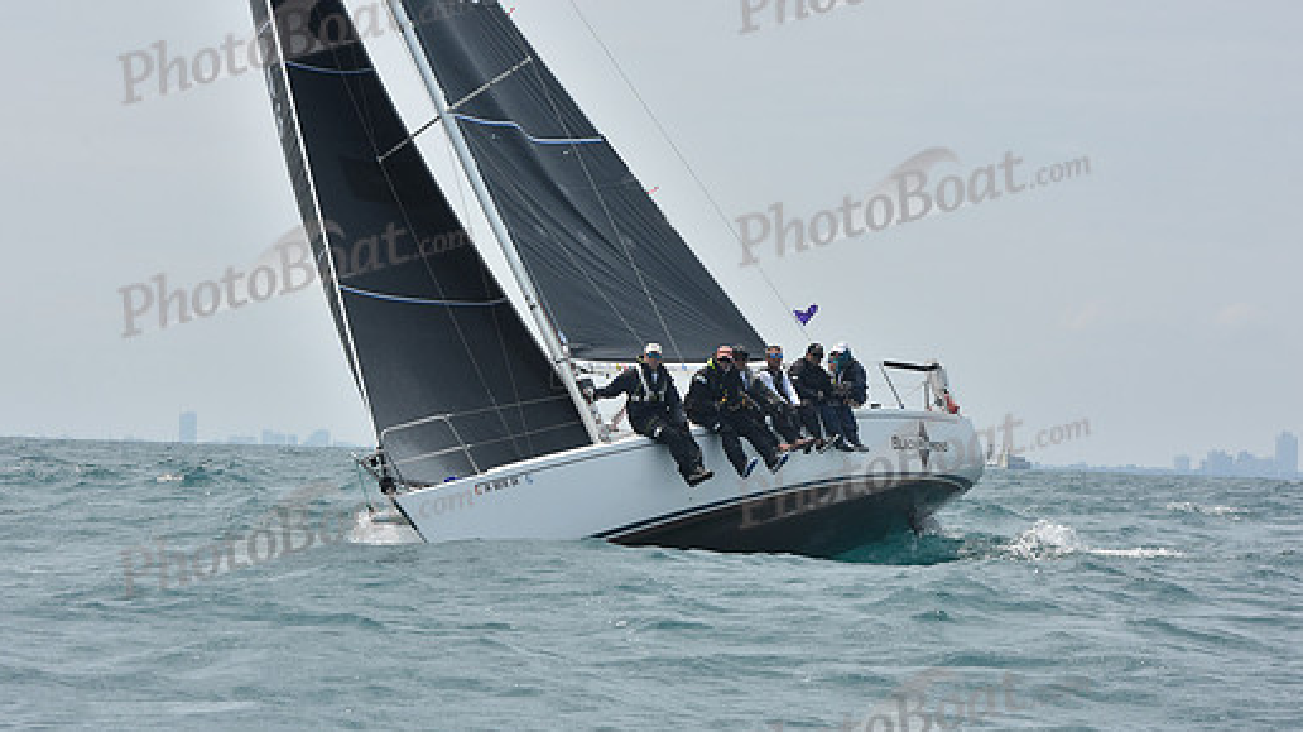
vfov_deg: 7.6
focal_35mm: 159
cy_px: 367
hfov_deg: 13.5
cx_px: 606
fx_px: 5492
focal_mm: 135
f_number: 10
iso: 250
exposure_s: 1/800
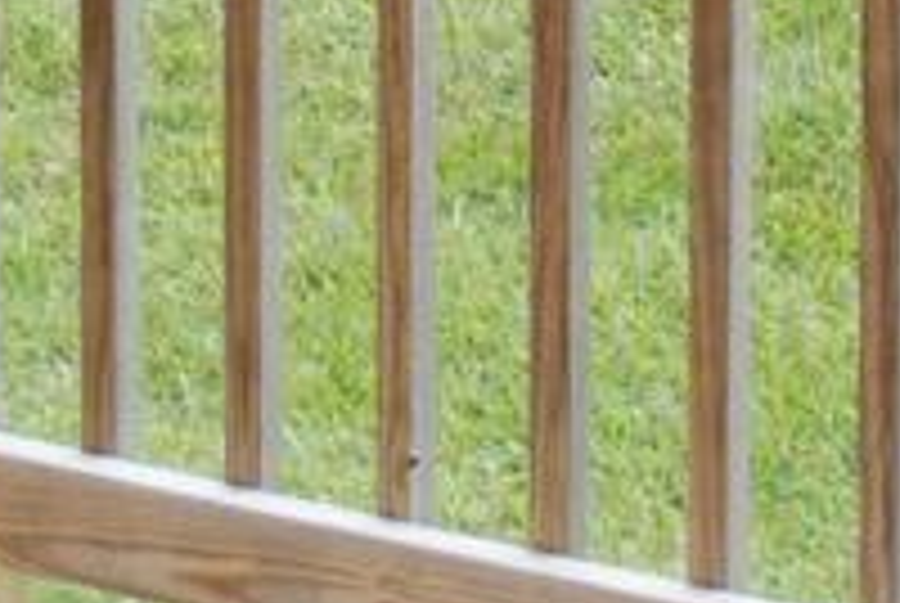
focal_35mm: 281
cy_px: -772
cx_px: -63
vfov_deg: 4.8
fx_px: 7035
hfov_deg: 7.3
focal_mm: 26
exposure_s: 1/500
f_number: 4.2
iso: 160
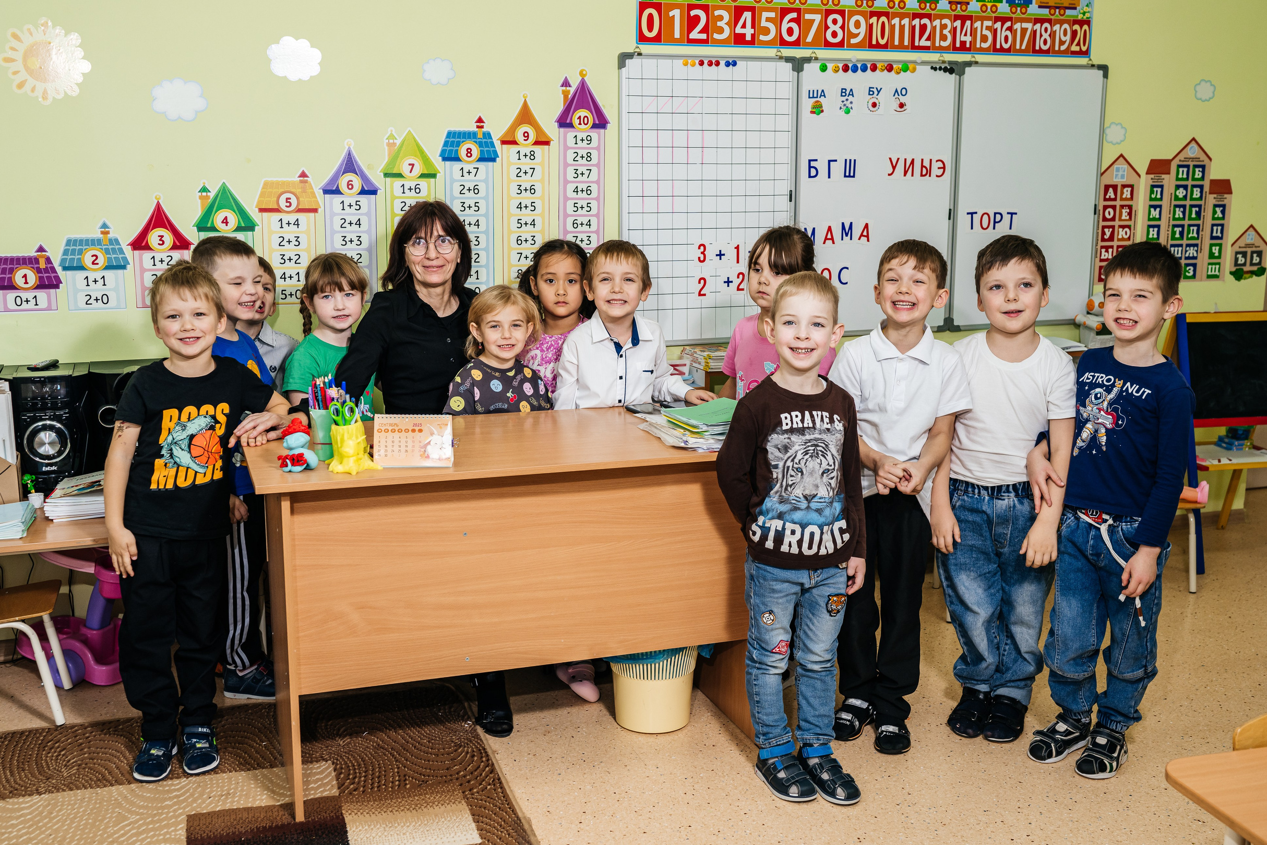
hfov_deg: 50.7
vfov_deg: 35.1
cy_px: 416
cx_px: 631
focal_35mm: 38
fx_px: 1337
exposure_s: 1/160
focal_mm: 35
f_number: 4.5
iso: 250
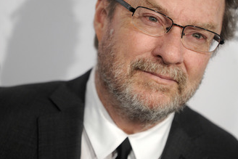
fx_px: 1680
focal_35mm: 254
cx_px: 116
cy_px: 61
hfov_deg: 8.1
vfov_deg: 5.4
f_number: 4
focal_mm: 185
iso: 1600
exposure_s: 1/160
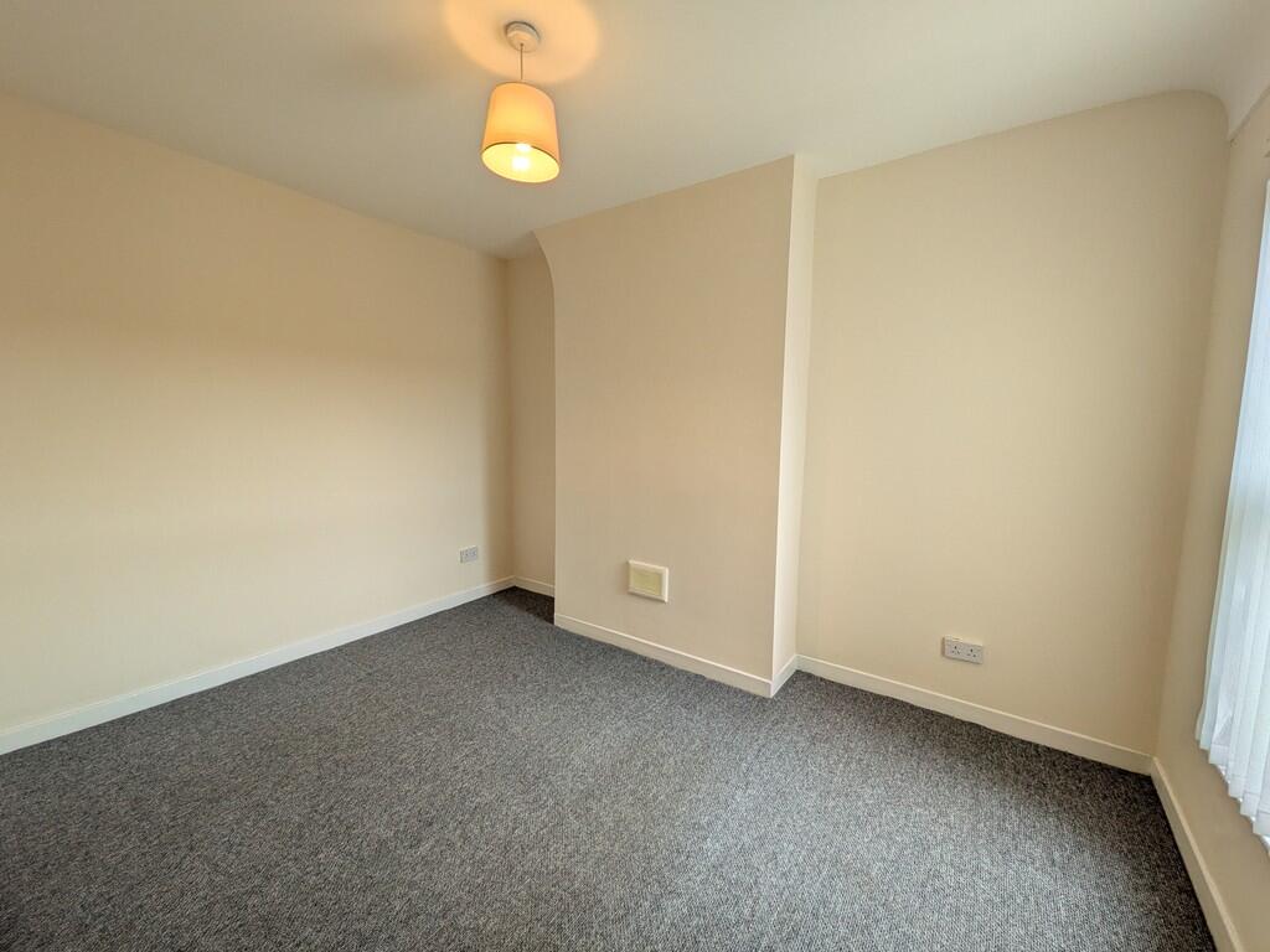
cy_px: 476
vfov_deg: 85.7
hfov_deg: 102.1
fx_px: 514
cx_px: 635
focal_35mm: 14
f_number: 2.2
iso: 48
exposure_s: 1/57.3
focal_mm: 1.85
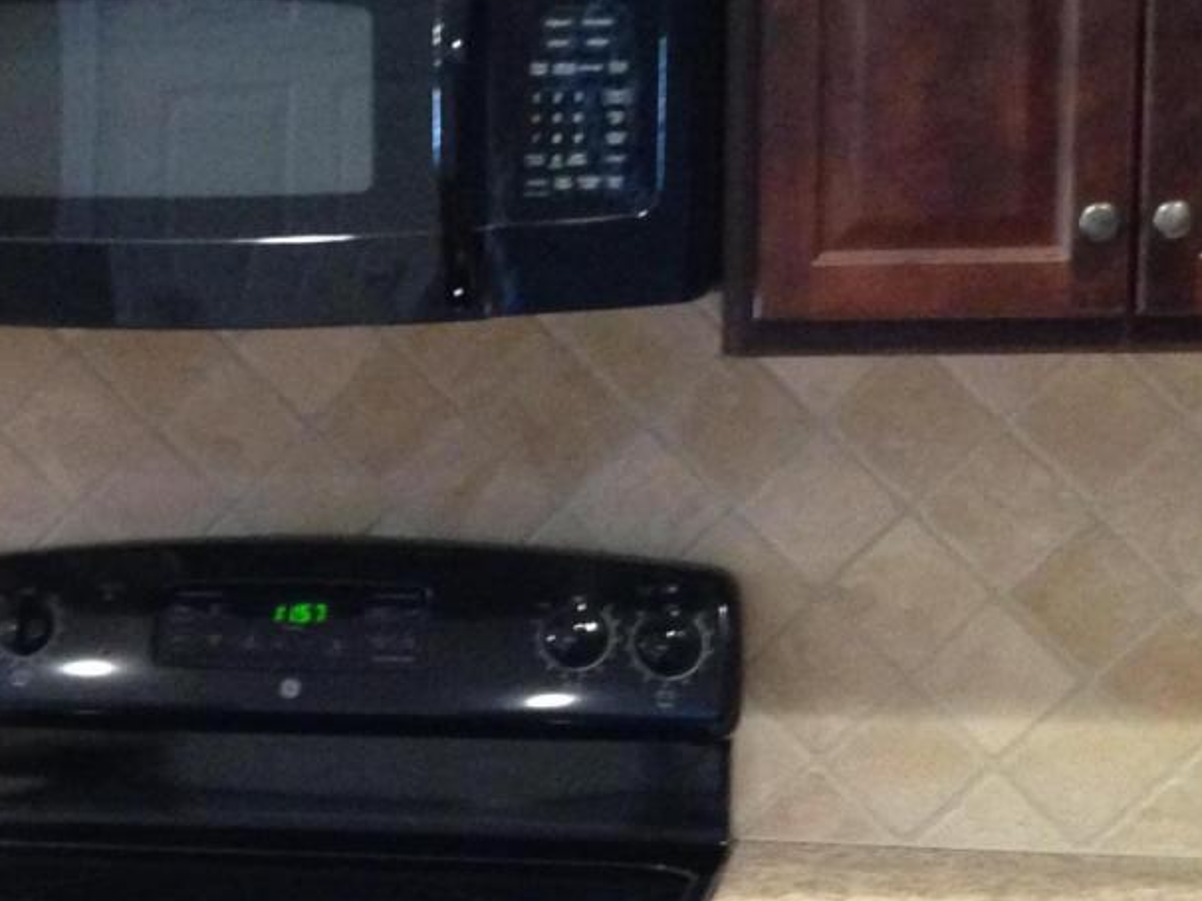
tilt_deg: -8.7
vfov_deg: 13.5
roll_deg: +1.0
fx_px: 3783
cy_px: 714
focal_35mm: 109
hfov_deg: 17.5
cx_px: -115
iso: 400
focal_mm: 4.12
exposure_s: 1/15
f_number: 2.4
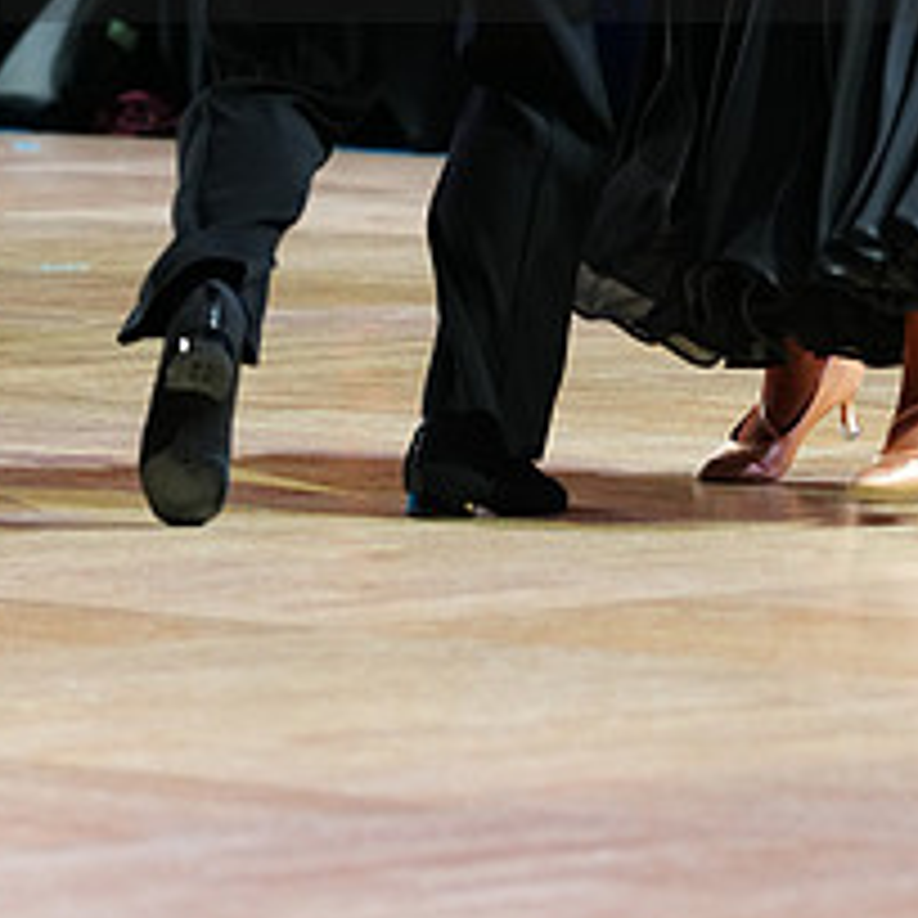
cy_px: -126
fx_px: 9781
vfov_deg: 5.4
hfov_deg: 5.4
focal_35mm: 326
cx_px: 623
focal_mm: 135
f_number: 4
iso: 2500
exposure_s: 1/250
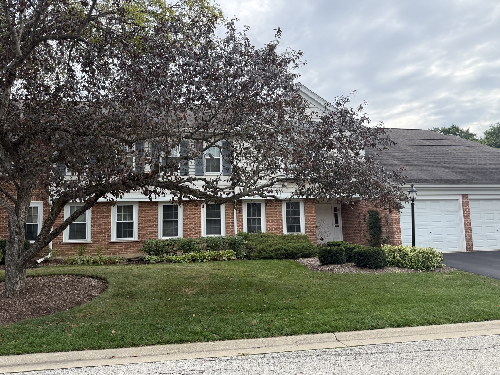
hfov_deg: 71.6
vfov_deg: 56.8
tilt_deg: +5.8
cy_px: 188
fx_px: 347
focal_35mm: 24
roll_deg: +1.7
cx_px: 250
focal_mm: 6.76
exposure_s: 1/1271
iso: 100
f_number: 1.78
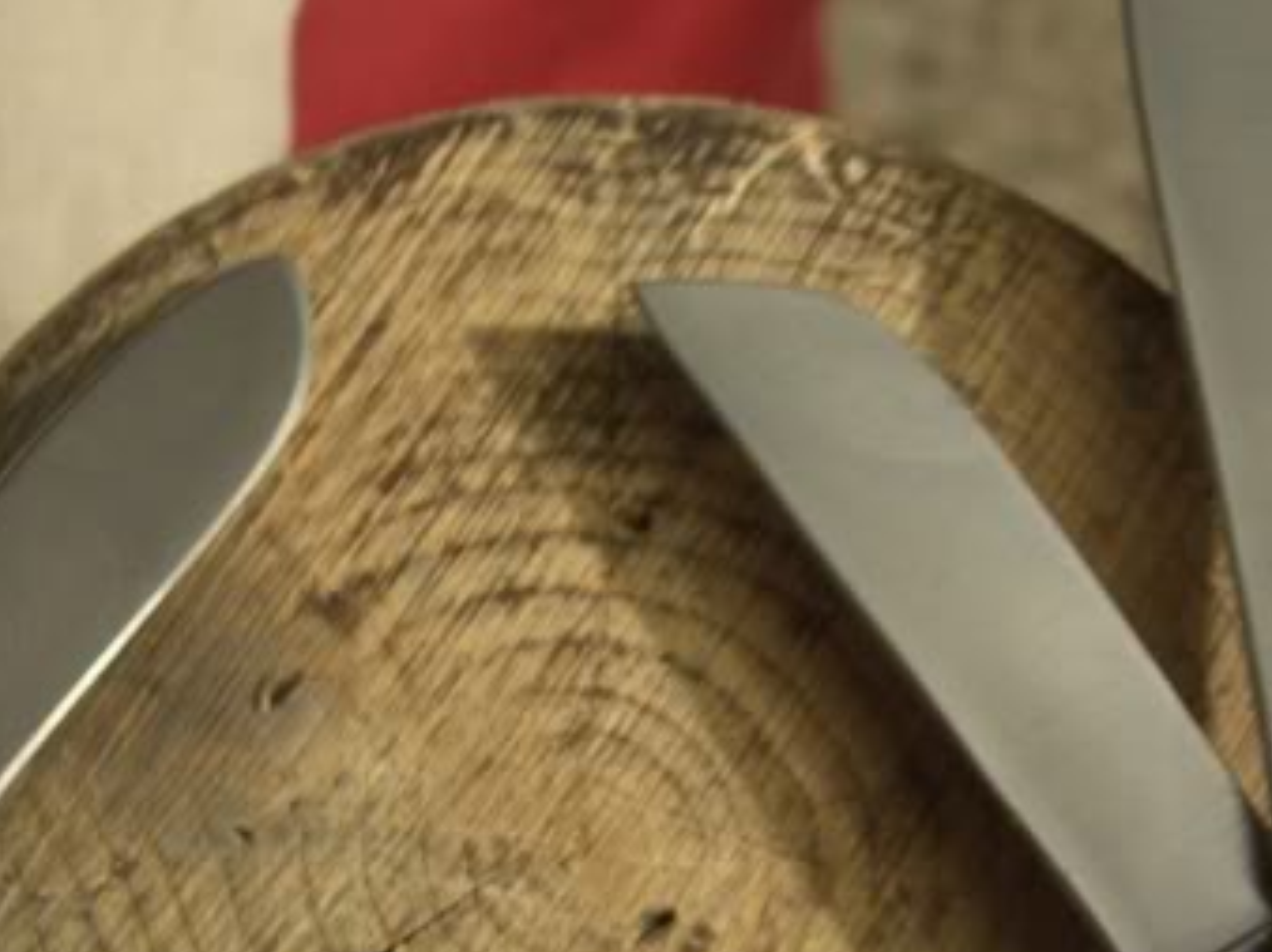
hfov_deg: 27.0
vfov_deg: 20.3
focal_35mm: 72
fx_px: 2644
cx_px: 519
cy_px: 651
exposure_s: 1/8
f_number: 2.8
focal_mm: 7.9
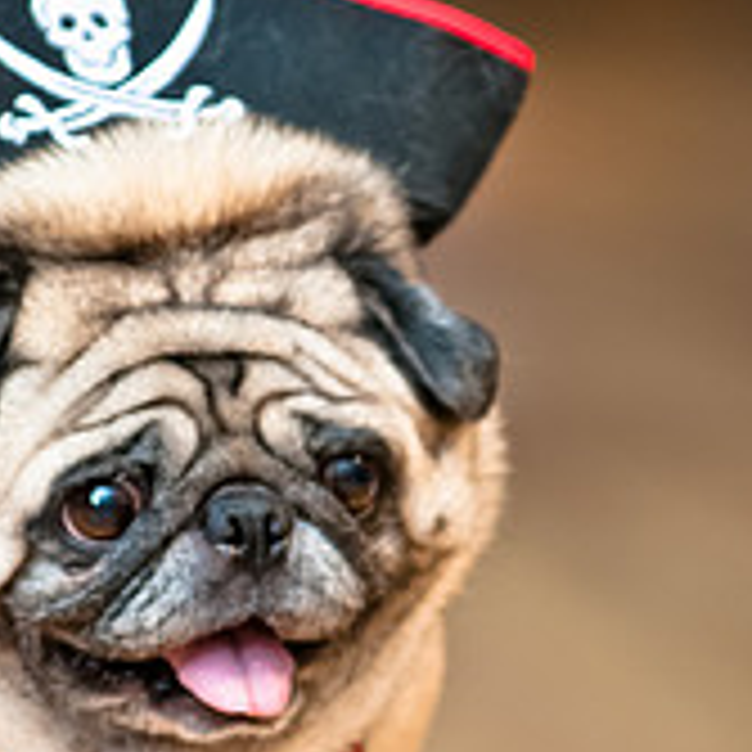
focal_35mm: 688
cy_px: 491
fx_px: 16910
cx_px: 362
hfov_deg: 2.5
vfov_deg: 2.5
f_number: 2.8
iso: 200
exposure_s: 1/200
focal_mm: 200
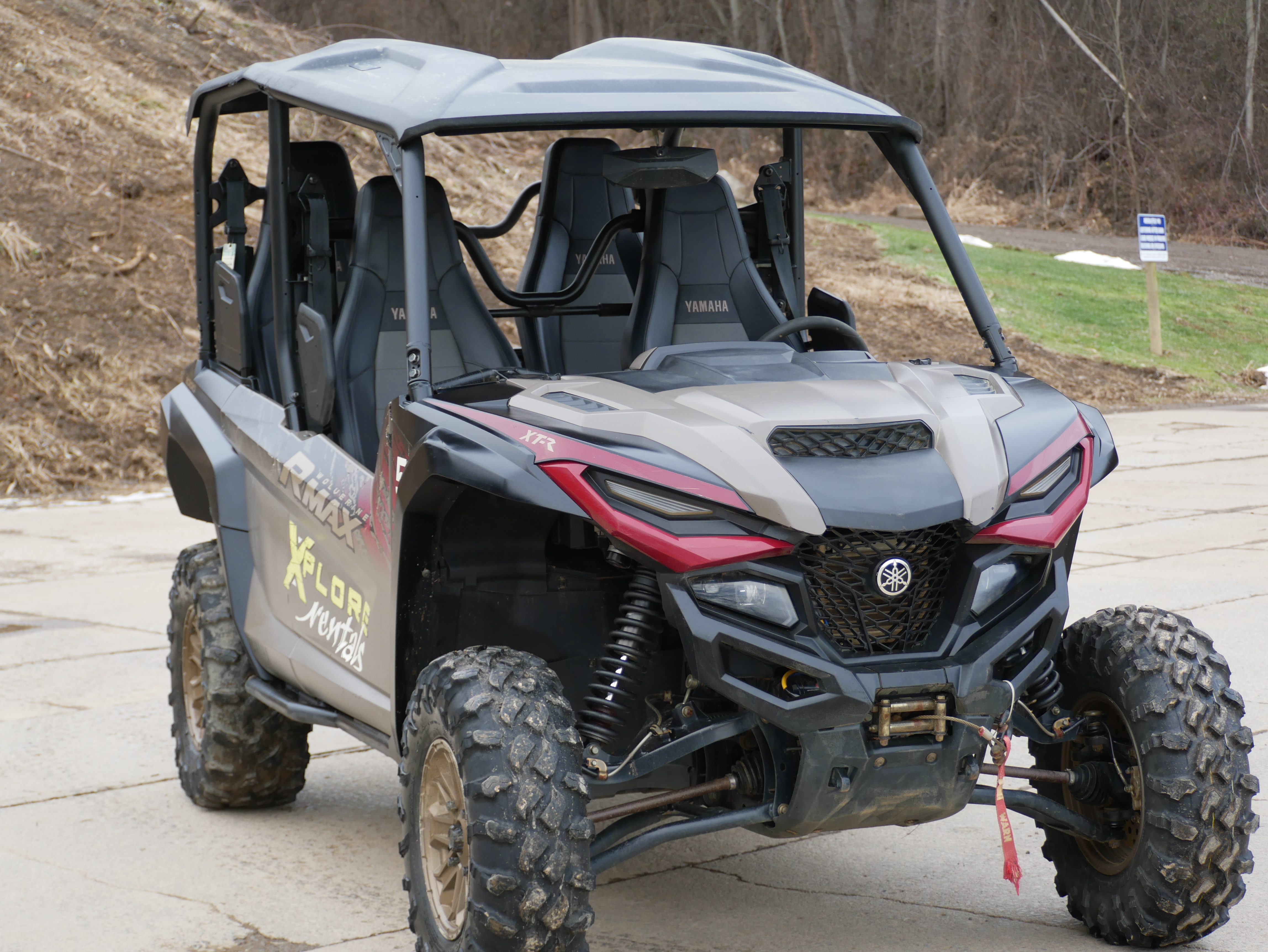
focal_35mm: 80
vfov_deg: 18.4
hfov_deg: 24.4
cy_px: 476
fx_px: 2932
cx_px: 634
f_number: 4
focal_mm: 40
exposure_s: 1/100
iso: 250
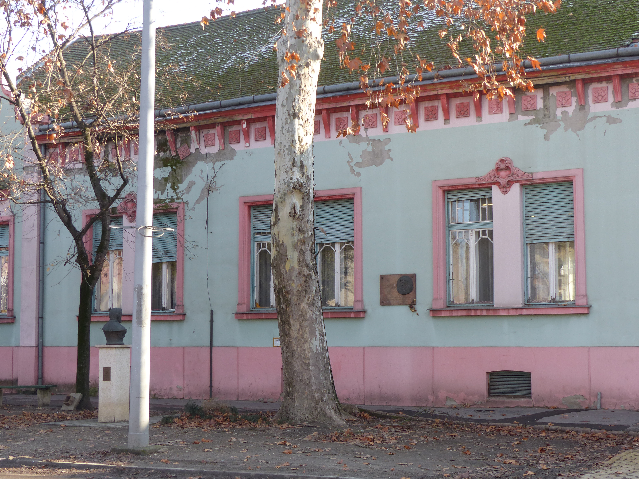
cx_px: 320
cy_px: 240
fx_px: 1163
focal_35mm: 63
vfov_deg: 23.3
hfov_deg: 30.7
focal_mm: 11.4
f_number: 4
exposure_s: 1/200
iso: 100
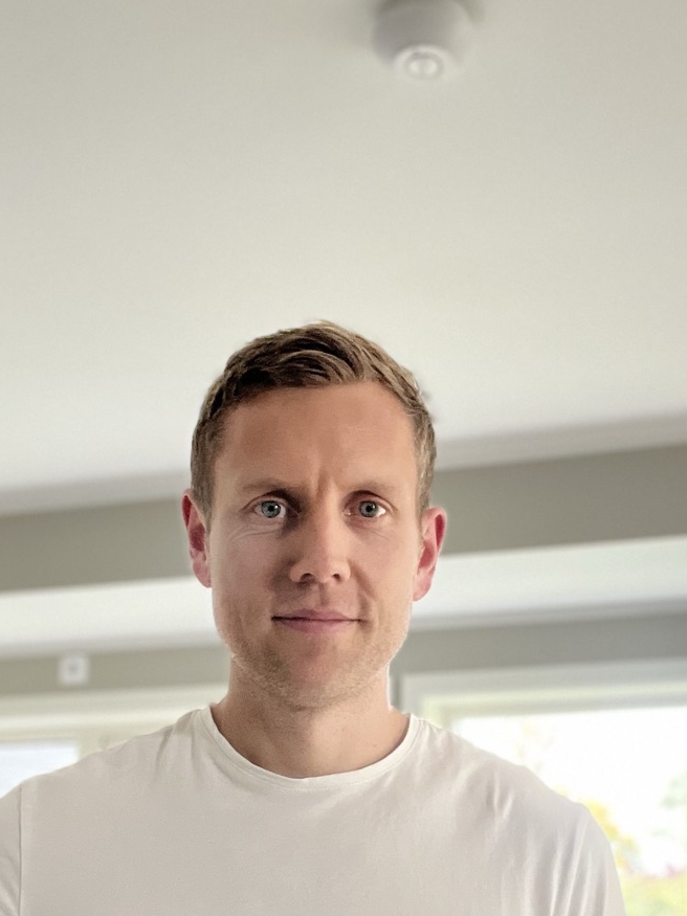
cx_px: 420
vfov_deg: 38.8
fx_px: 1270
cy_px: 667
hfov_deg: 30.2
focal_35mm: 48
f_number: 2.2
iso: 250
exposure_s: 1/60
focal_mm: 2.71
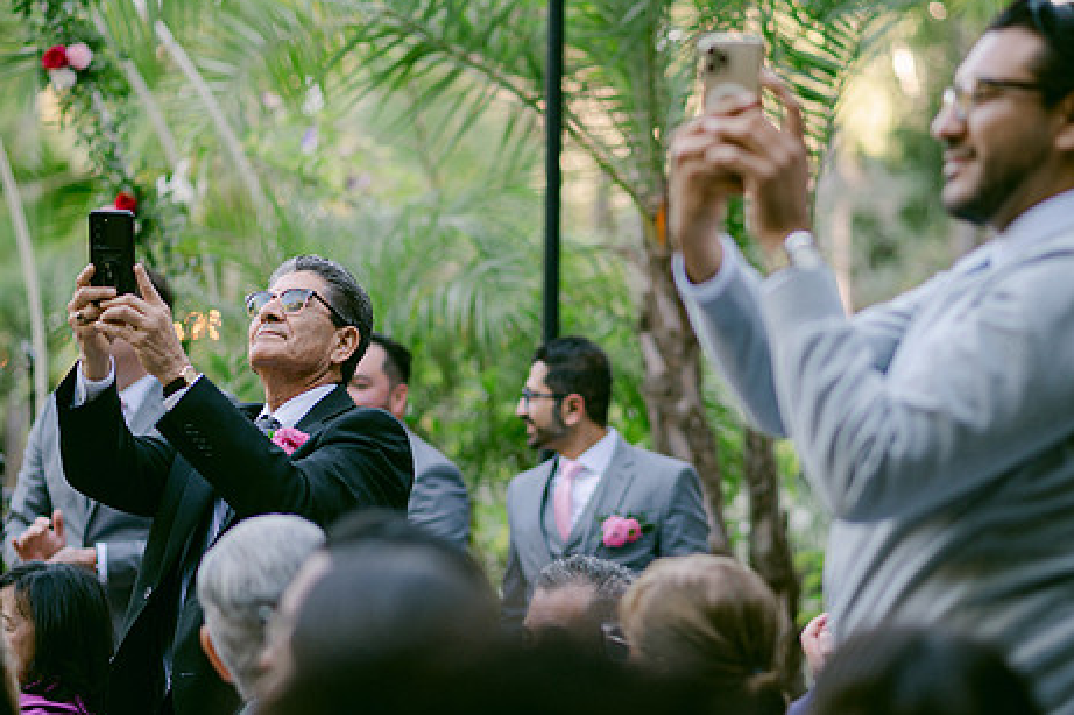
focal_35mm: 107
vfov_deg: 12.8
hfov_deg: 19.1
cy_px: 396
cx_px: 561
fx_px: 3191
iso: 200
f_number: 2
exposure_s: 1/250
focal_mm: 85
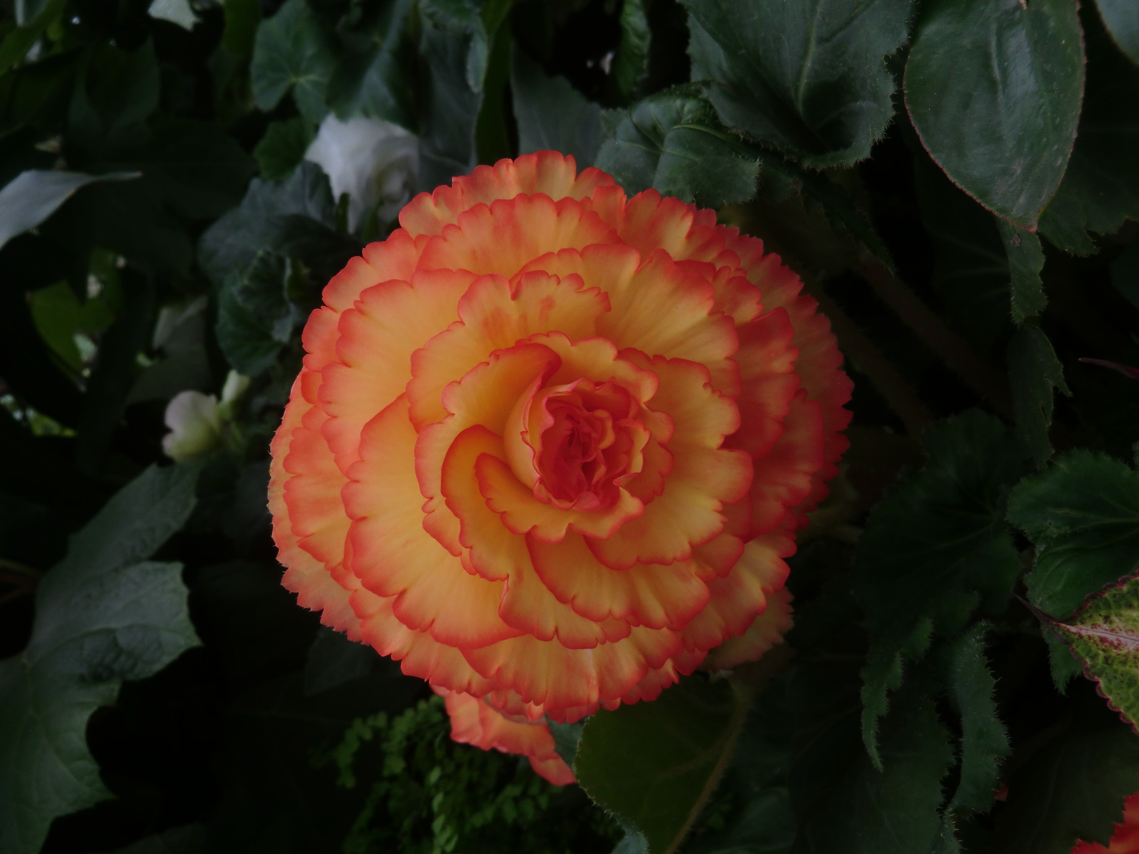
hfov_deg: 46.8
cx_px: 570
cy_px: 427
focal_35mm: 40
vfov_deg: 36.0
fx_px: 1316
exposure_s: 1/100
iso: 64
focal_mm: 7.1
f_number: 3.8
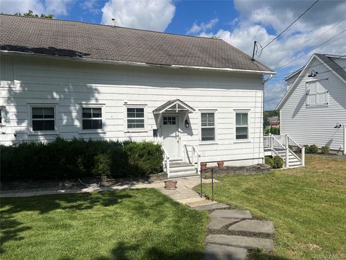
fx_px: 260
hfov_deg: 67.3
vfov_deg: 53.1
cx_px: 173
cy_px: 130
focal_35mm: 26
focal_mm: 5.7
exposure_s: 1/8696
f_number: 1.5
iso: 50
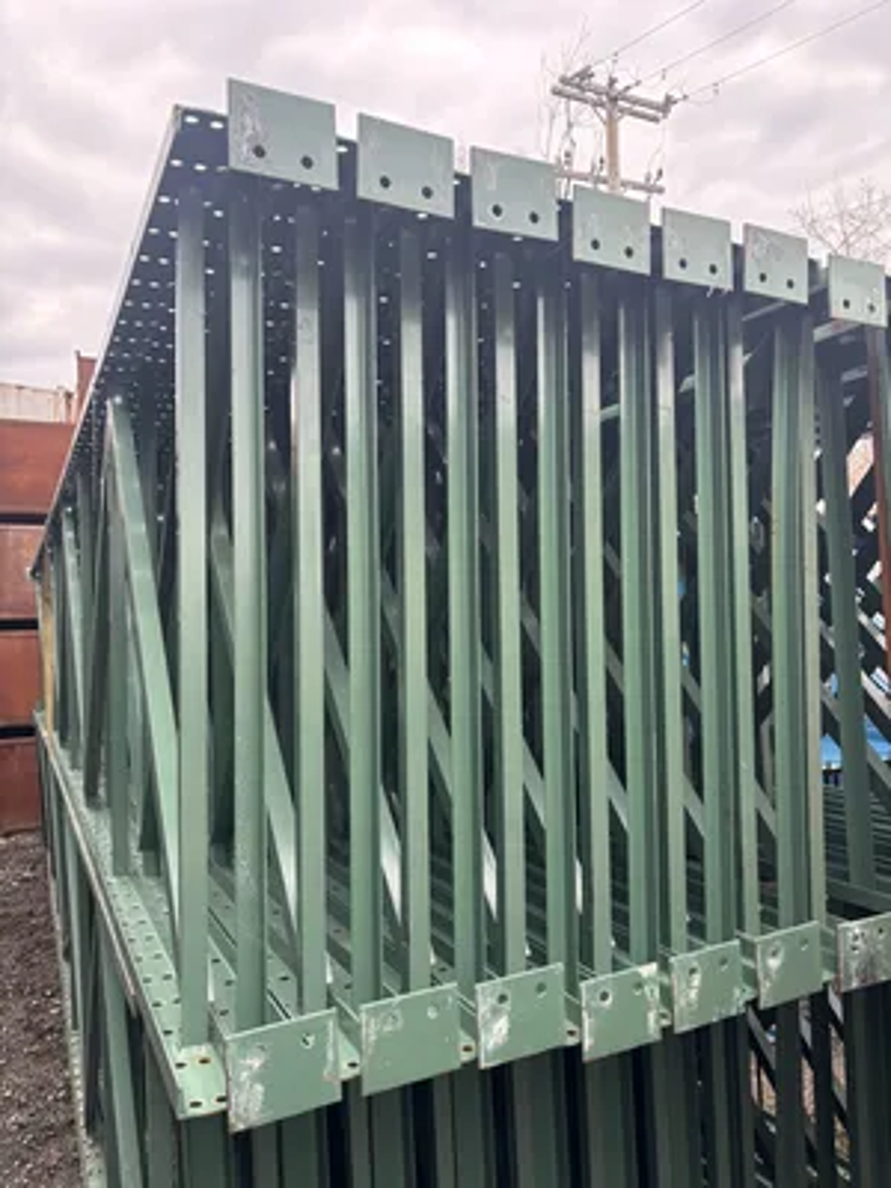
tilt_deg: +4.9
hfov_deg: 53.1
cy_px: 594
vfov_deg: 67.3
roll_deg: +1.0
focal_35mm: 26
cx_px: 446
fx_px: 892
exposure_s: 1/475
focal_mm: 5.96
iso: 50
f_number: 1.6
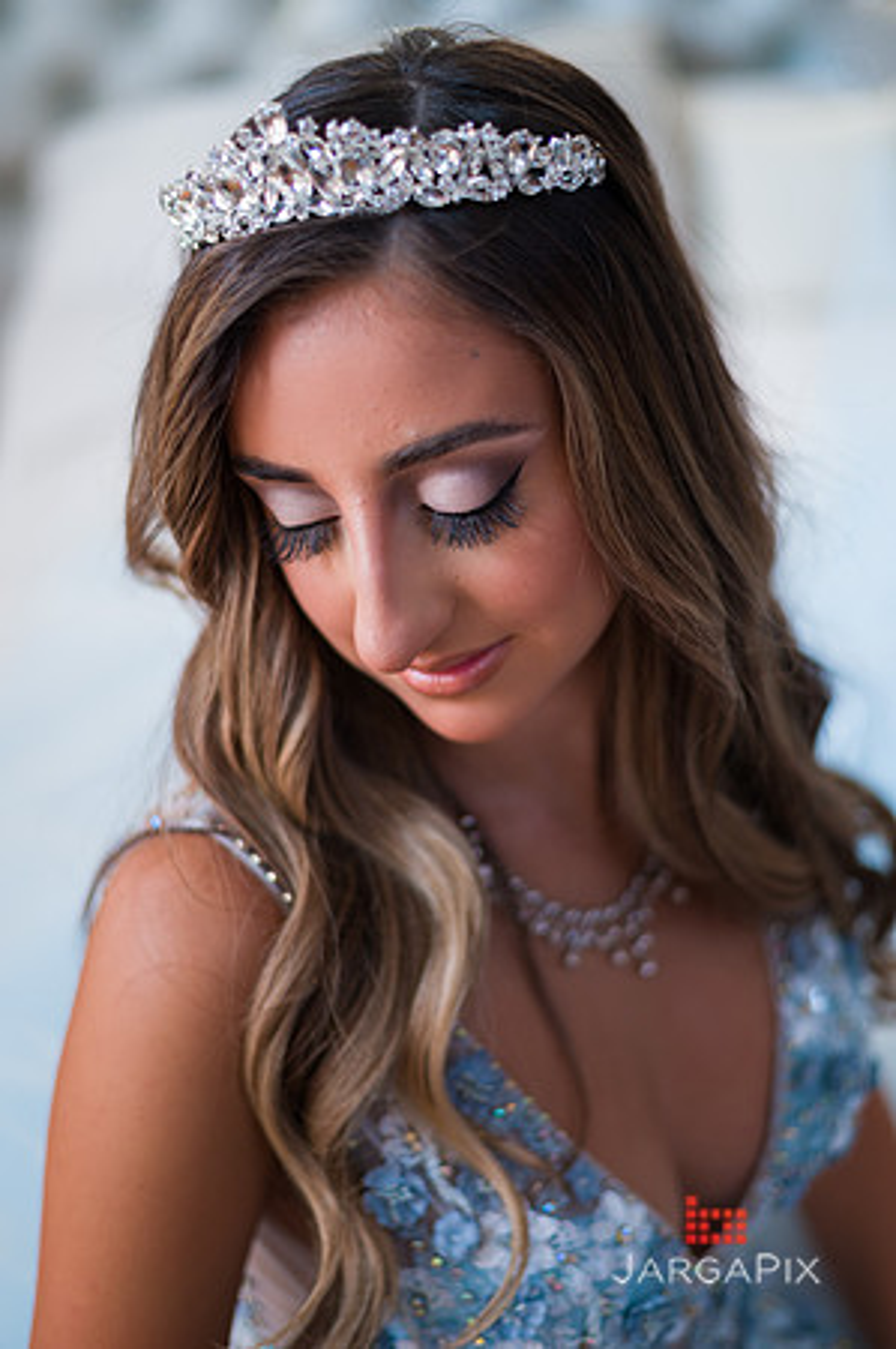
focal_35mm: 50
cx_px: 448
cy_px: 674
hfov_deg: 26.9
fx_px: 1871
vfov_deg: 39.6
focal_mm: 50
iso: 200
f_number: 2
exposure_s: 1/125
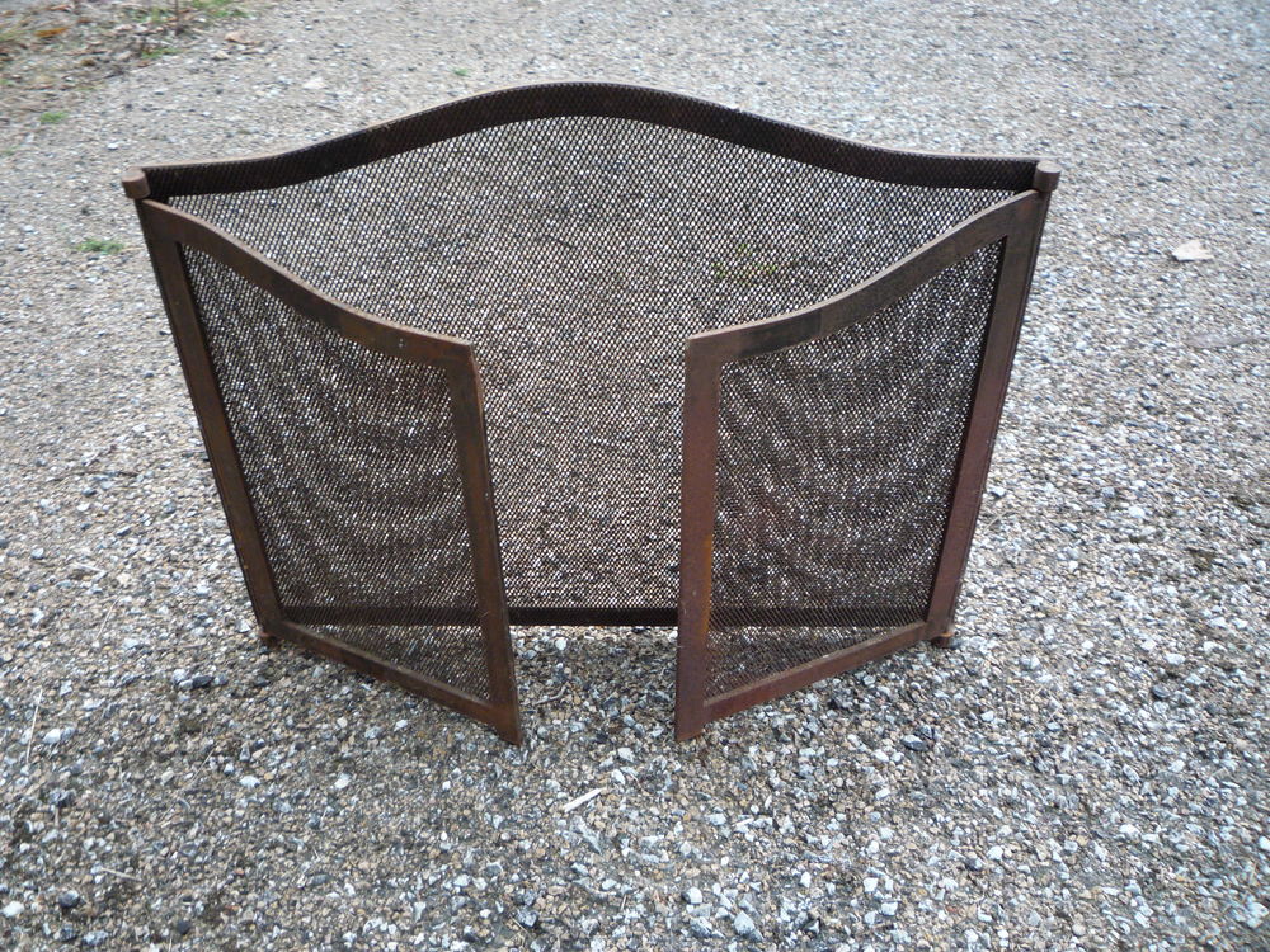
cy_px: 476
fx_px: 1101
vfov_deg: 46.8
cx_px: 635
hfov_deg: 60.0
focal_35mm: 30
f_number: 3.3
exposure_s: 1/30
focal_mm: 5.2
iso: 200
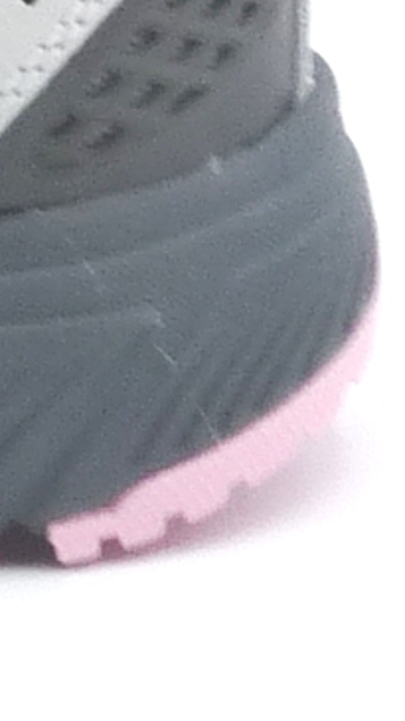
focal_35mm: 263
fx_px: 5027
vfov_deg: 8.2
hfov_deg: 4.4
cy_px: 69
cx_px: -1025
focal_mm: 5.5
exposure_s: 1/200
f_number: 4.5
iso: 100
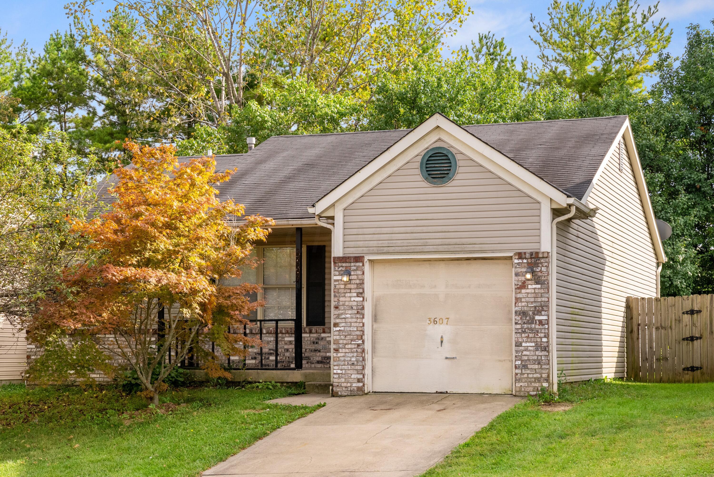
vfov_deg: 20.0
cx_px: 357
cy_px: 238
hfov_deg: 29.6
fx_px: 1349
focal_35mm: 68
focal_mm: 68
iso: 640
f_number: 9
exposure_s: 1/400
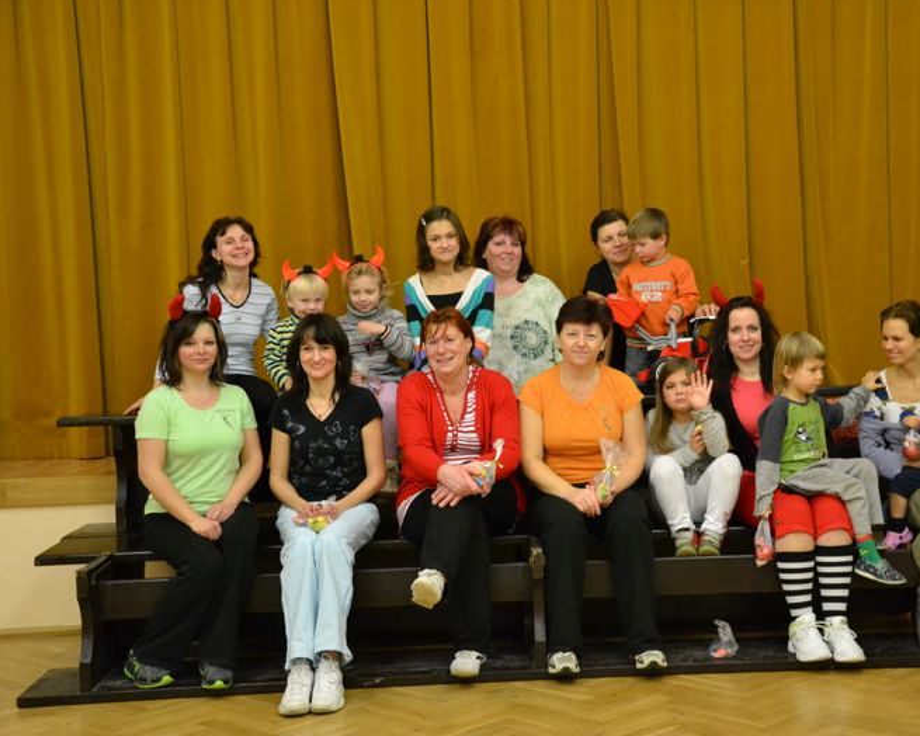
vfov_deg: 27.6
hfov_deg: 34.0
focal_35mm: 55
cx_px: 560
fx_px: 1498
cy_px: 369
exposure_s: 1/60
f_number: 4.2
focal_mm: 32
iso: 3200
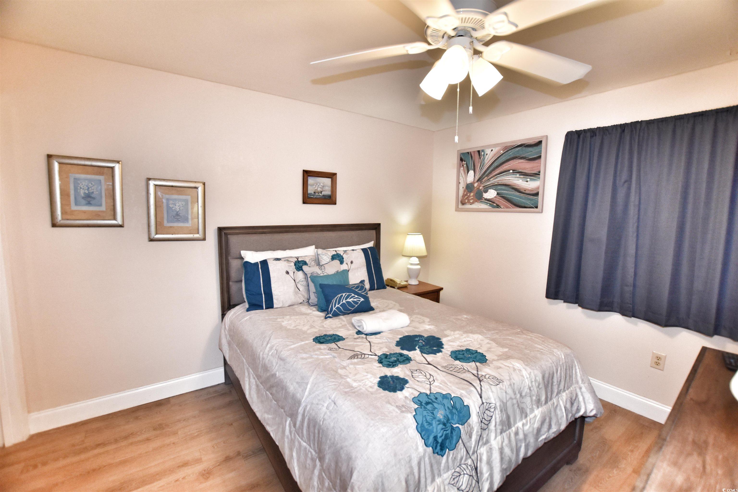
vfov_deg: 77.3
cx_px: 369
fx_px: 307
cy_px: 246
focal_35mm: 15
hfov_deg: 100.4
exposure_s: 1/200
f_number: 5
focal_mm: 10
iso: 800
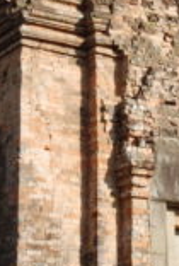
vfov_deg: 15.5
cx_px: 117
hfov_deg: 10.6
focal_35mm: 130
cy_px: 7
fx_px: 960
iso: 100
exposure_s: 1/30
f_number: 16
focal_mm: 27
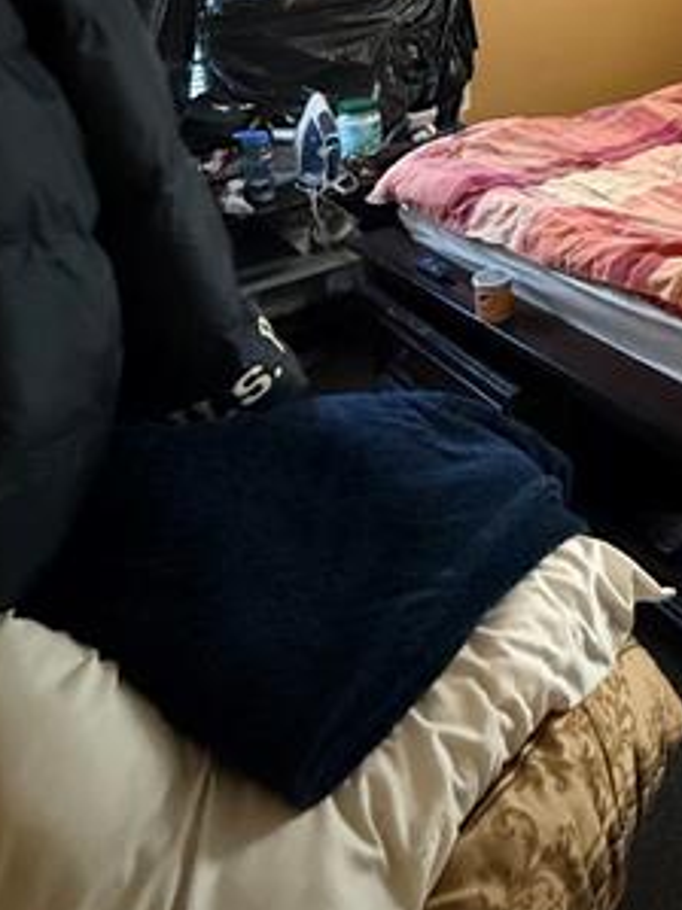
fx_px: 946
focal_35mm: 36
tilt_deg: -11.1
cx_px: 758
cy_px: 61
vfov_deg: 45.6
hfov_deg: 34.1
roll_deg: +0.6
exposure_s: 1/38
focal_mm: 2.22
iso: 1600
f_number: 2.2
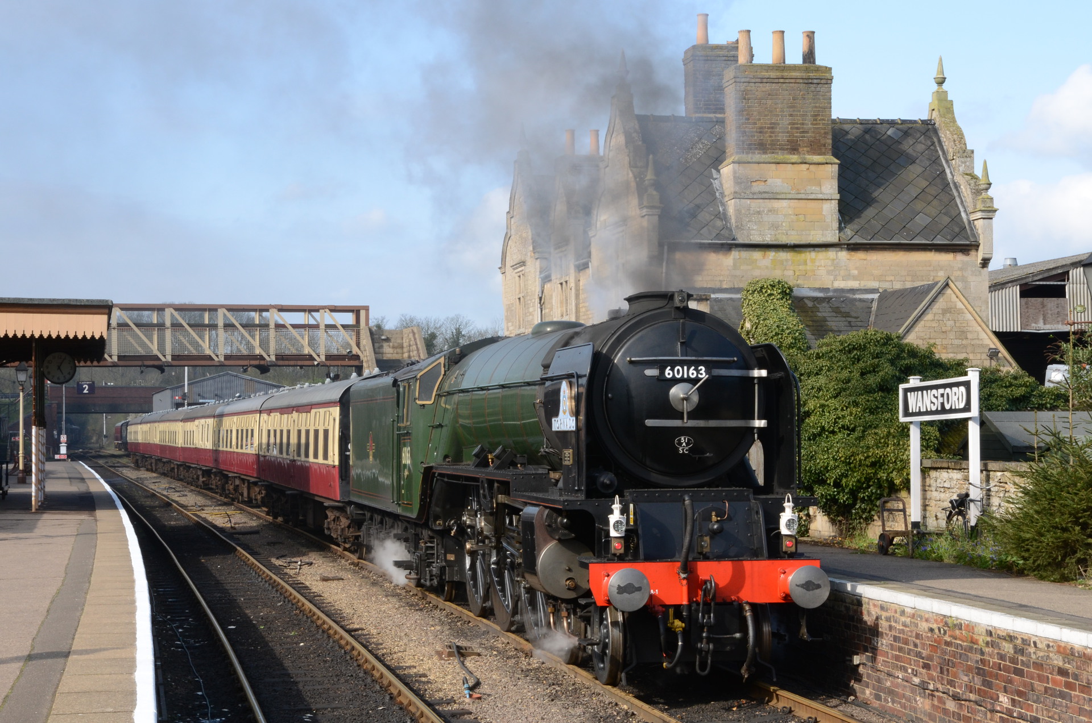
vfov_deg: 19.6
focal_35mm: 69
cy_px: 362
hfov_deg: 29.3
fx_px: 2089
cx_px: 546
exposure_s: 1/125
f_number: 18
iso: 500
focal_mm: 46
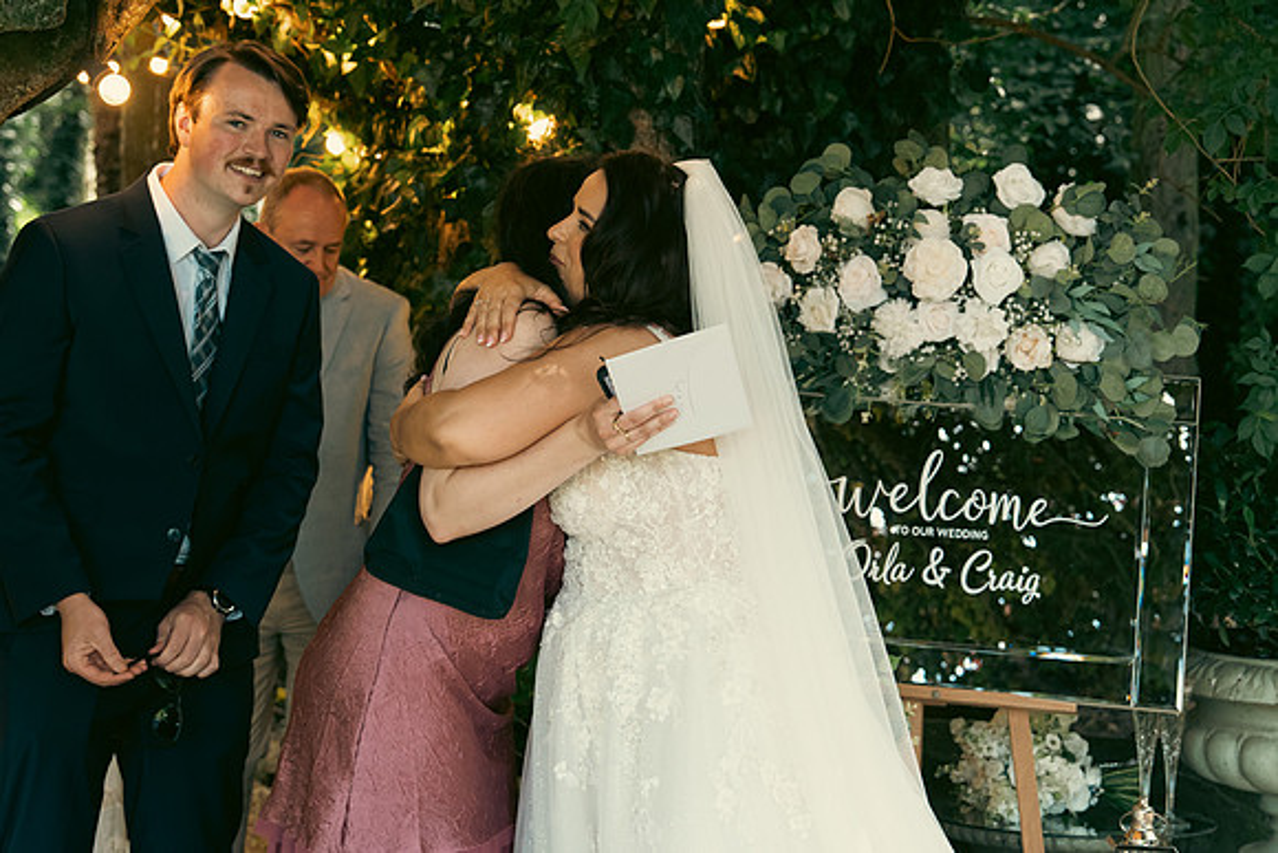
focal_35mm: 72
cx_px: 639
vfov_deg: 18.9
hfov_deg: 28.1
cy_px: 426
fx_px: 2556
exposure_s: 1/200
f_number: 3.5
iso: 800
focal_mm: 48
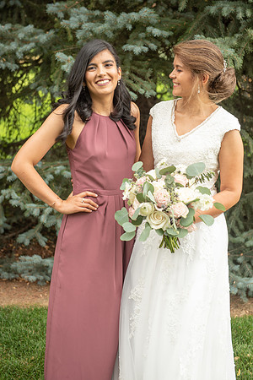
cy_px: 190
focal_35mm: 62
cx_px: 126
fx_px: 654
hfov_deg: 21.9
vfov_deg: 32.4
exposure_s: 1/80
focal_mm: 62
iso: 100
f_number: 4.5
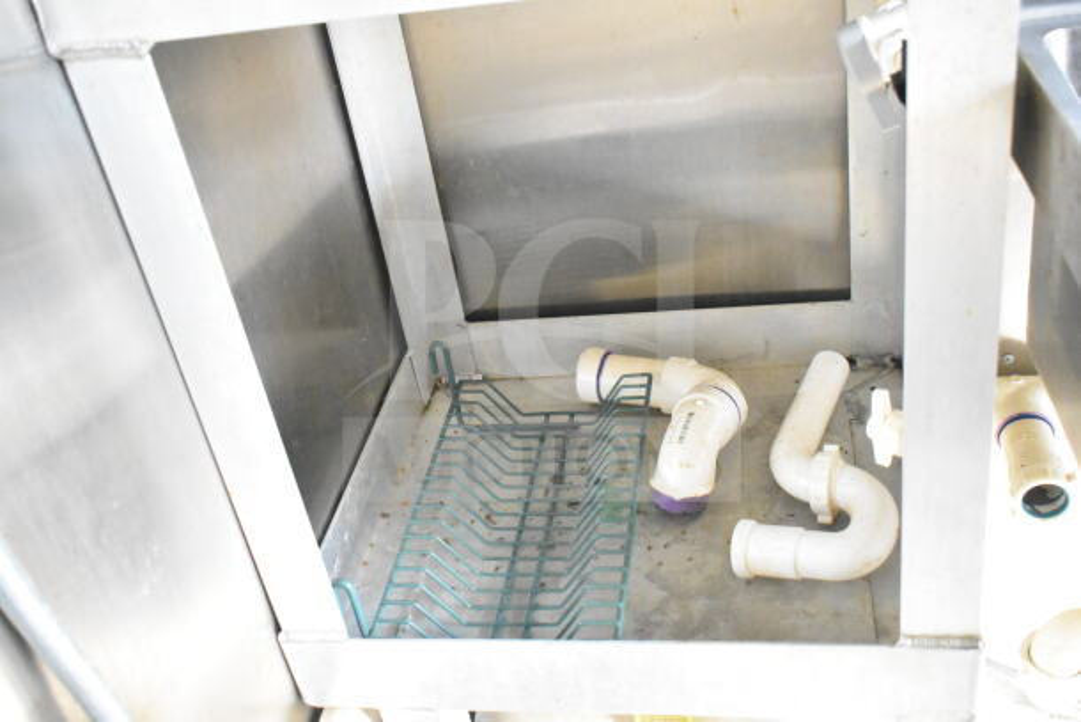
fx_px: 1126
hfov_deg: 51.3
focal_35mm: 38
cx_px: 540
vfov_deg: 35.5
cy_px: 361
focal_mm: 25
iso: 14400
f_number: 4
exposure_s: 1/40
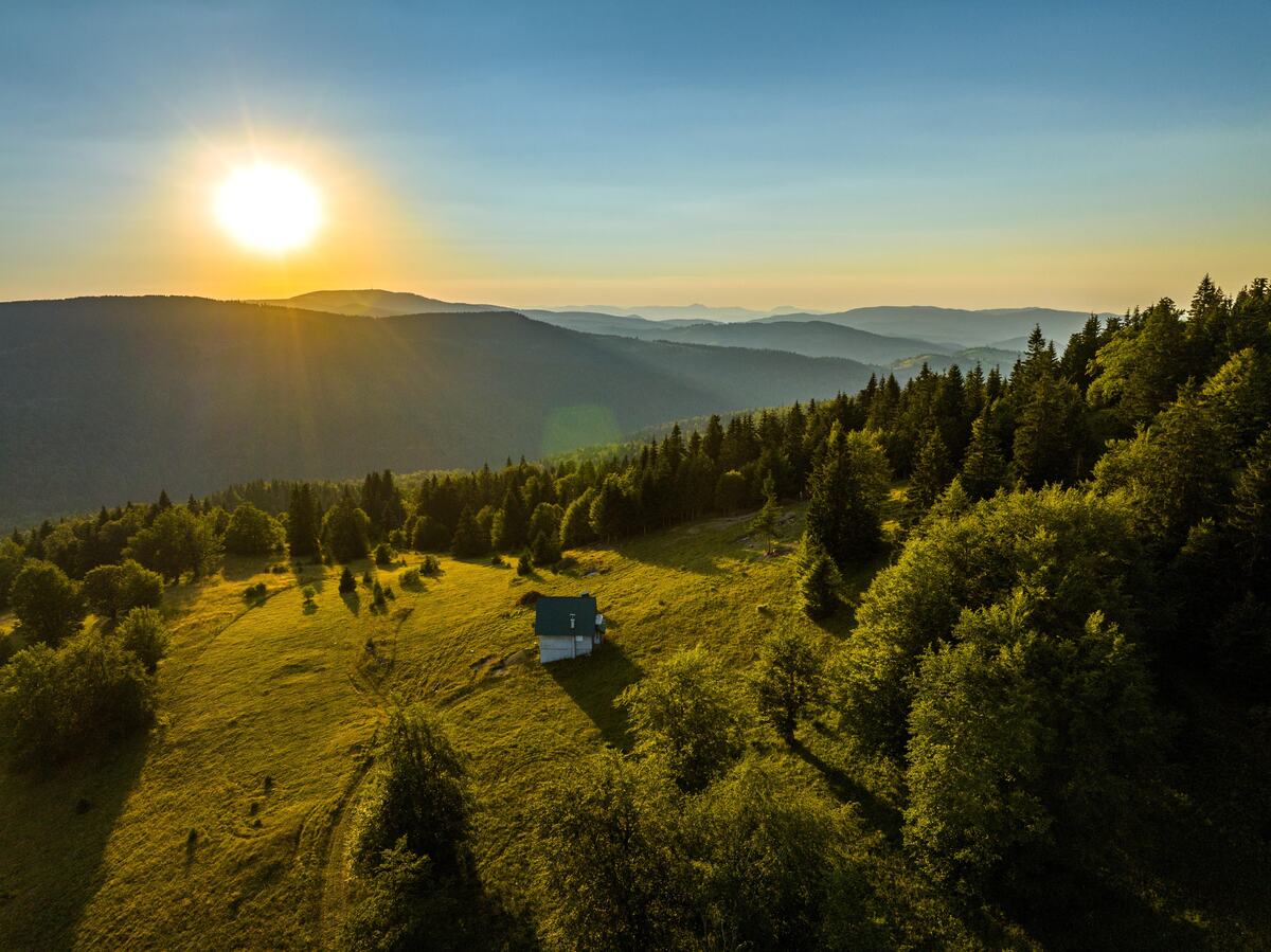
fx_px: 881
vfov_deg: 56.8
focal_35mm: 24
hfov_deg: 71.6
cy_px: 476
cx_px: 636
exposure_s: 1/100
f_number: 7.1
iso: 100
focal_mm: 12.29
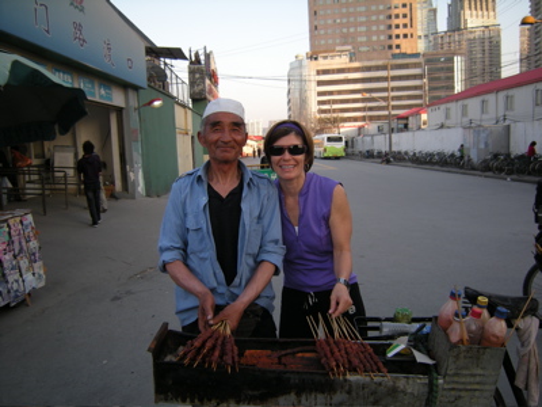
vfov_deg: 49.7
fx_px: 438
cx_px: 271
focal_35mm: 28
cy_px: 204
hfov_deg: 63.4
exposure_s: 1/144
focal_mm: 4.7
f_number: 2.8
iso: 64
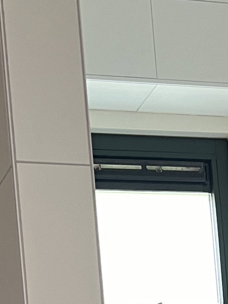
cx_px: 48
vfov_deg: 14.5
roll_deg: +6.2
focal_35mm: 116
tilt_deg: -0.4
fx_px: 1019
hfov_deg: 12.7
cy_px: 580
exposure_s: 1/60
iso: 200
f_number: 1.5
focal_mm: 5.7
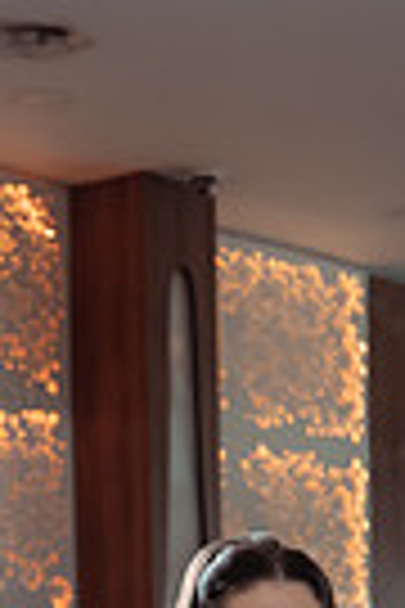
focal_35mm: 129
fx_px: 2177
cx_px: 184
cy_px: 867
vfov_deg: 14.9
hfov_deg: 10.6
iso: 2500
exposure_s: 1/200
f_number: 2.8
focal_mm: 30
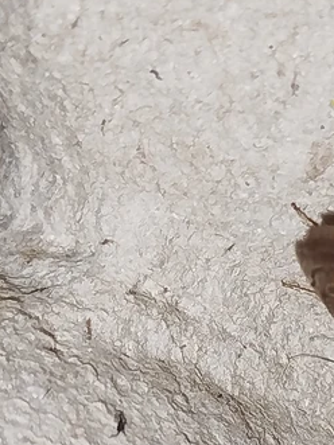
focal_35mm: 147
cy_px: 411
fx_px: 1892
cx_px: 310
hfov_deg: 10.0
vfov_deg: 13.3
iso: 125
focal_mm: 5.31
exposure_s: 1/50
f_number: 1.7
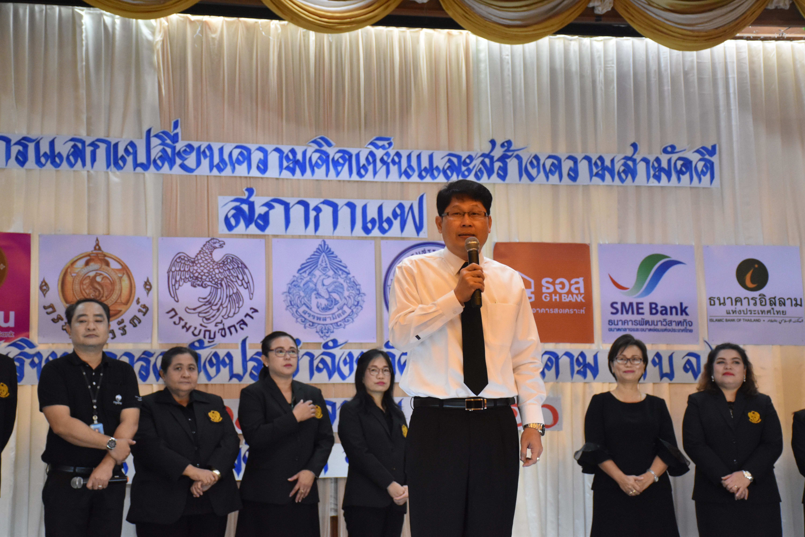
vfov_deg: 18.2
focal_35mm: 75
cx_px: 402
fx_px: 1677
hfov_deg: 27.0
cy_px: 268
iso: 3200
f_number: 4.8
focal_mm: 50
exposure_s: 1/60
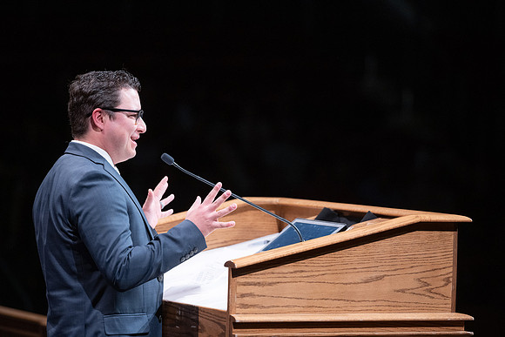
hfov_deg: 10.3
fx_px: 2806
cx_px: 252
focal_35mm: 200
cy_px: 168
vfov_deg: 6.9
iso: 640
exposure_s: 1/400
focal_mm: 200
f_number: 2.8
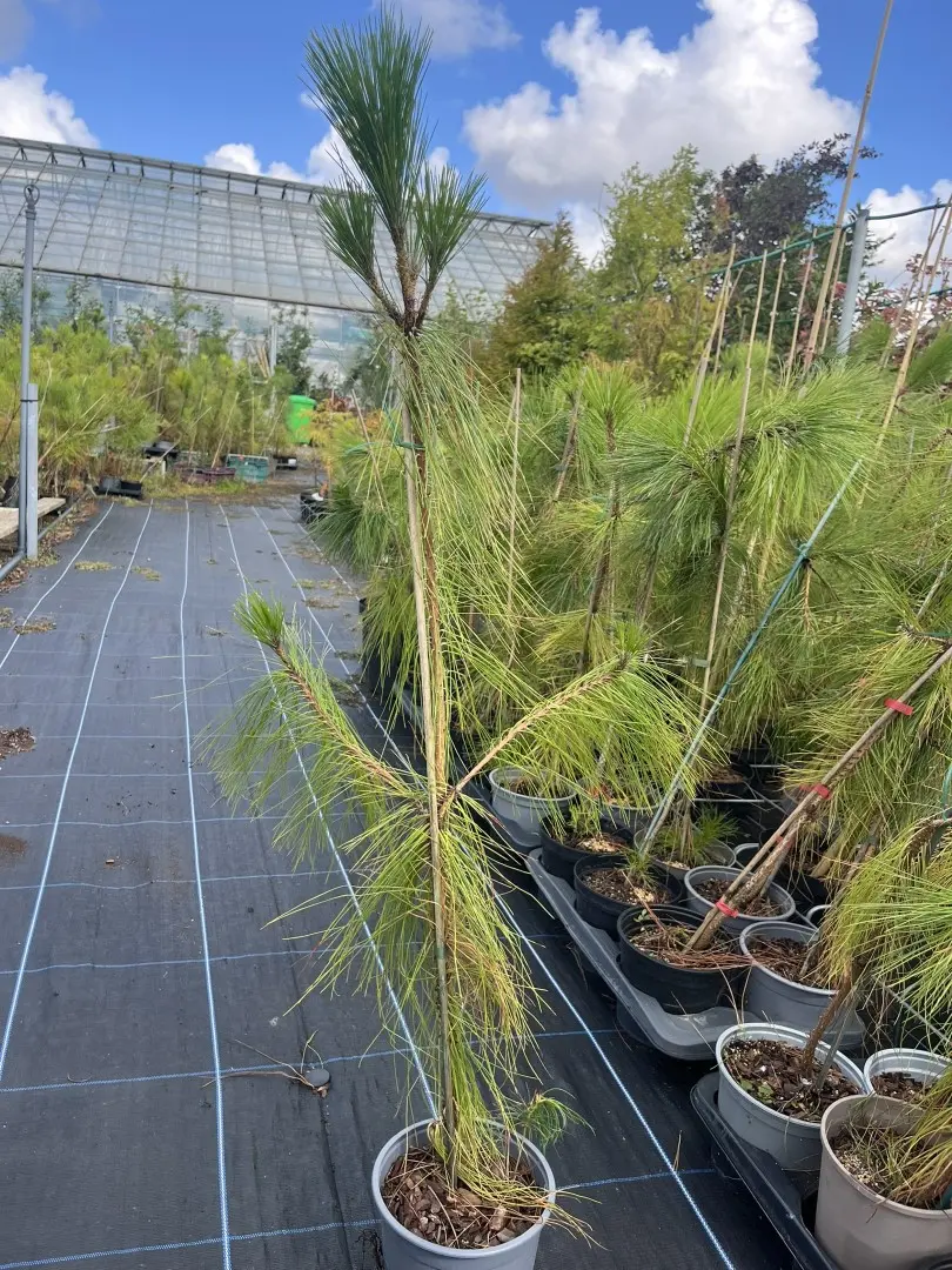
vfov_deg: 67.3
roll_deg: -6.8
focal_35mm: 26
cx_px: 476
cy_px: 635
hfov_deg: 53.1
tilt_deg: -9.8
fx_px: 953
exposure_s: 1/845
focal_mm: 5.1
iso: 50
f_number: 1.6
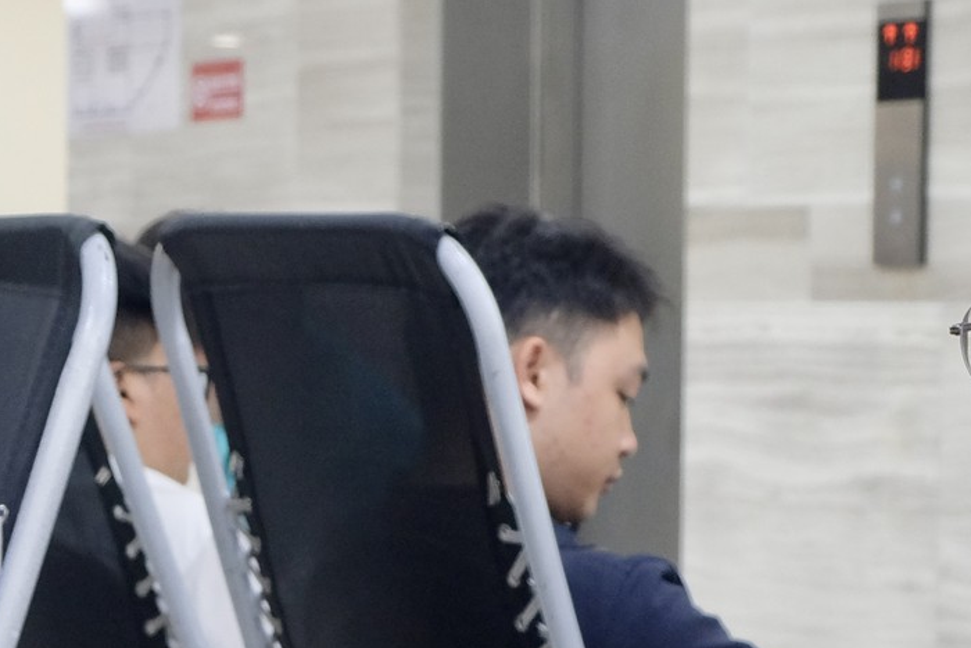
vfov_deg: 9.8
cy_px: 671
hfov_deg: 14.7
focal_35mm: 139
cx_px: 215
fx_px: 3750
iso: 1600
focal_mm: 25.4
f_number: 4
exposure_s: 1/30
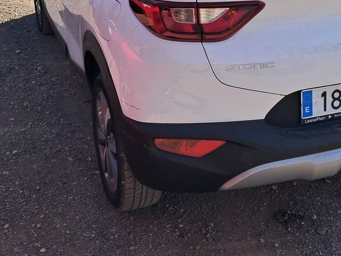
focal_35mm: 56
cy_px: 26
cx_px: 214
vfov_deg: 25.3
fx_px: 552
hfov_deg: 34.2
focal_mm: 4
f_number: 1.8
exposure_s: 1/733
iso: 50
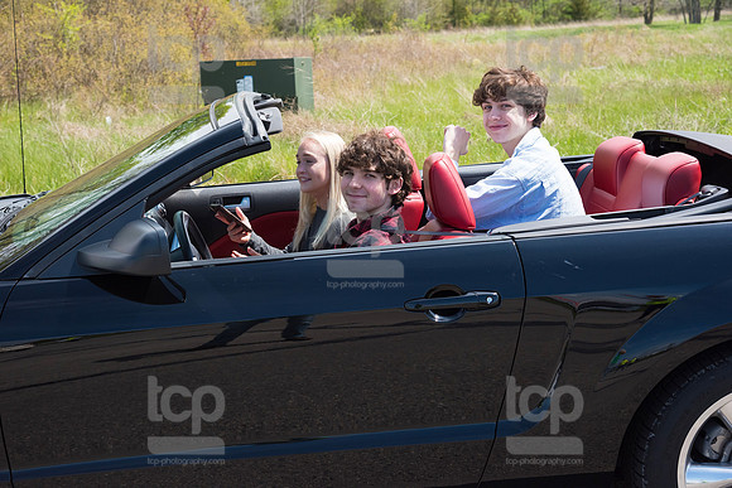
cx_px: 366
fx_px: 1261
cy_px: 244
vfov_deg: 21.9
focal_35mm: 62
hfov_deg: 32.4
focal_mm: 62
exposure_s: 1/1250
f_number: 7.1
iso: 1000
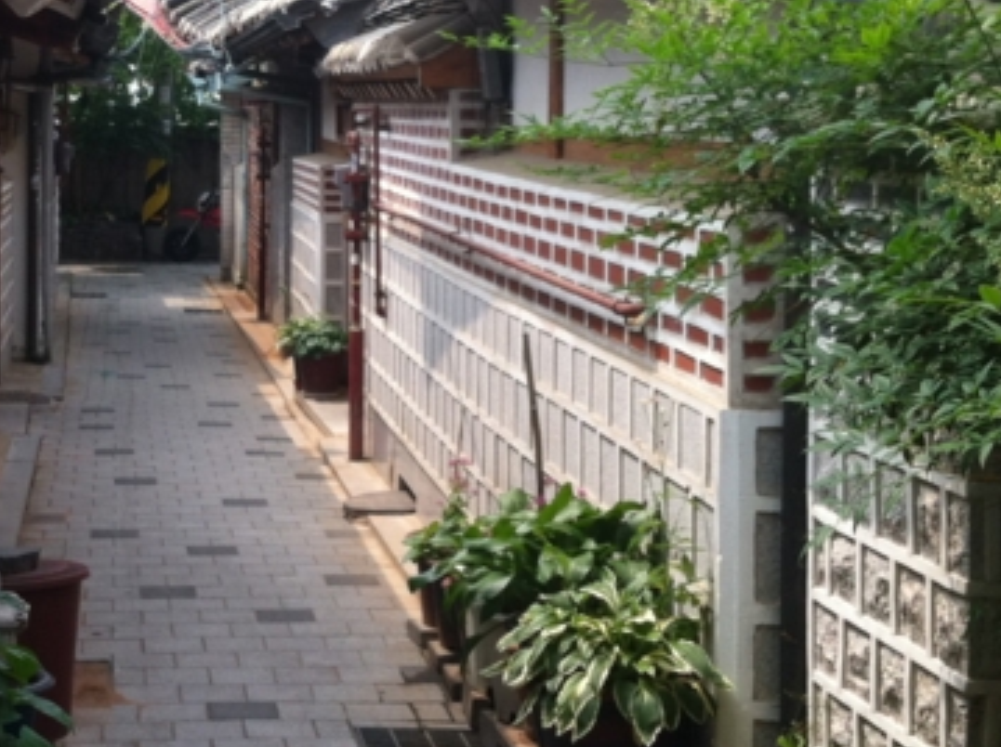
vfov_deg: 18.6
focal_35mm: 78
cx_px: 192
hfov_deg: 24.6
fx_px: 2252
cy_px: 106
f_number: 2.8
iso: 80
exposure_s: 1/419
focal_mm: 3.85
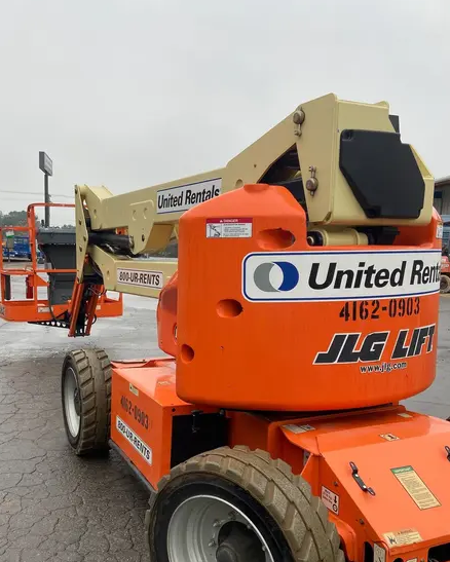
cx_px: 182
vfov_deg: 52.4
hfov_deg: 43.2
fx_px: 566
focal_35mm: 34
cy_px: 341
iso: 32
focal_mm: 4.25
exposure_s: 1/305
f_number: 1.8
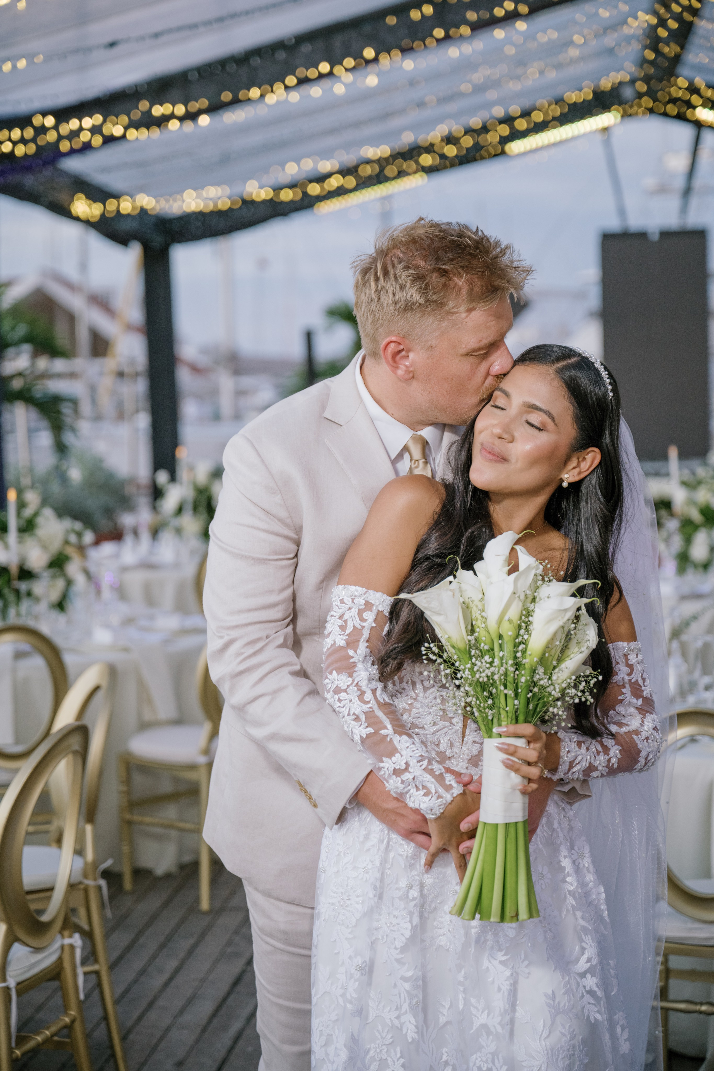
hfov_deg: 19.5
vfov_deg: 28.8
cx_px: 357
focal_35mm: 70
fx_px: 2082
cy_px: 536
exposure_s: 1/200
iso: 400
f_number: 2.8
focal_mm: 70
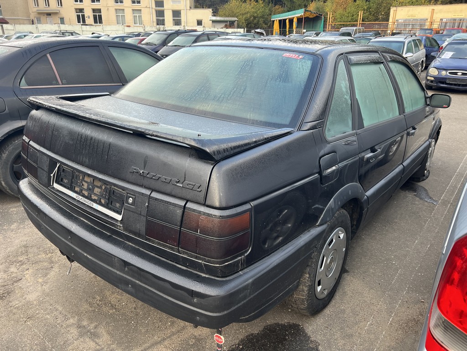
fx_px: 351
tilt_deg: -20.9
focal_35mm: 26
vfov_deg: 53.1
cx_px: 234
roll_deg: -0.6
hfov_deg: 67.3
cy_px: 176
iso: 50
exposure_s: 1/121
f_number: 1.5
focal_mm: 5.7
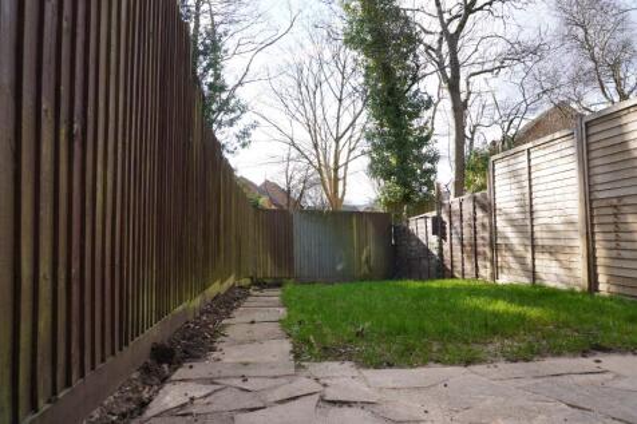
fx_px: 424
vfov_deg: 53.1
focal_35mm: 24
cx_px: 318
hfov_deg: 73.8
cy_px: 212
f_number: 6.3
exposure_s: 1/100
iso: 100
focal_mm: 16
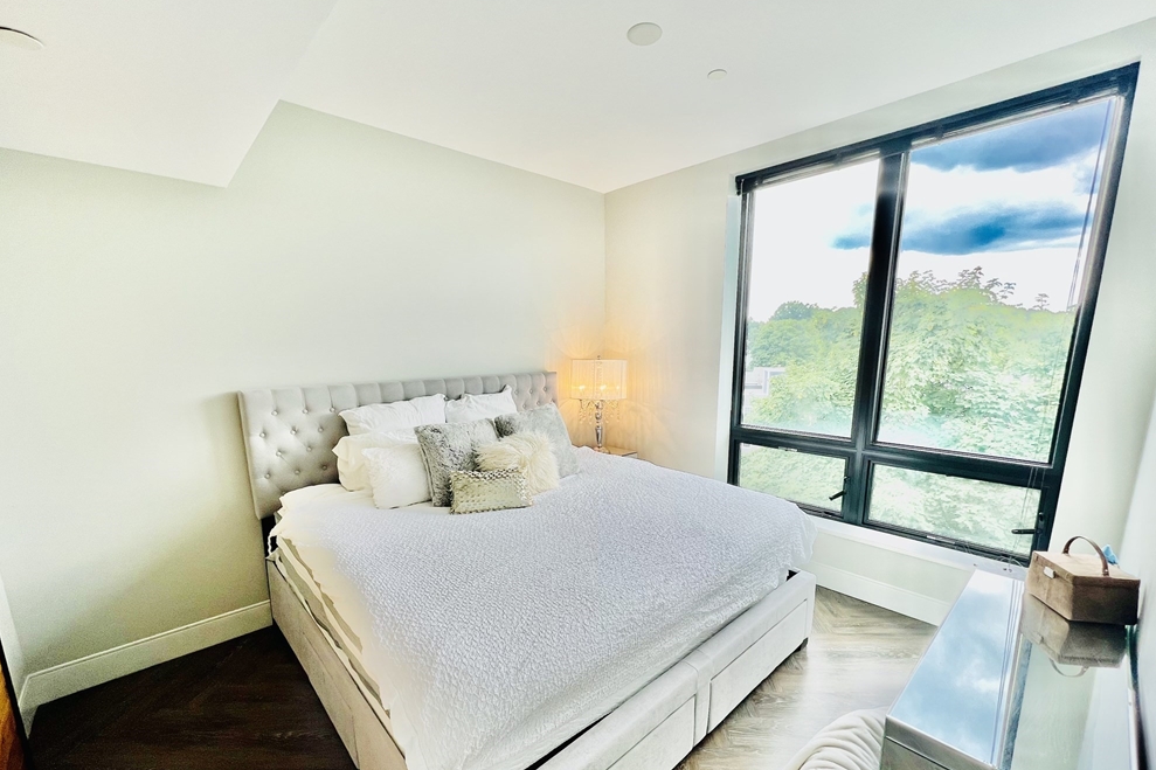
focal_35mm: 14
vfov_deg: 80.7
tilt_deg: -11.5
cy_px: 441
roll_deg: +0.5
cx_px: 589
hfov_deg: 104.3
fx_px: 449
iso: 40
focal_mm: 1.57
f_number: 1.8
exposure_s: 1/120
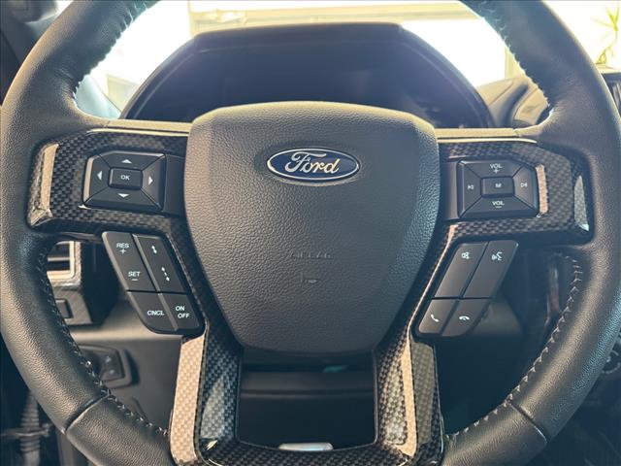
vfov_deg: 56.8
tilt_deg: -12.3
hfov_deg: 71.6
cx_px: 310
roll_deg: +2.3
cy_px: 233
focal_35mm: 24
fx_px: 431
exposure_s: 1/60
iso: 800
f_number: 1.78
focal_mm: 6.76
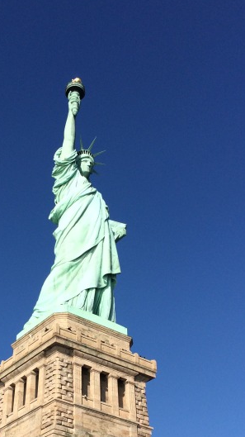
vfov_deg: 39.9
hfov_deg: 23.3
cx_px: 70
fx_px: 590
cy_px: 305
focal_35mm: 51
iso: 32
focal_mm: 4.15
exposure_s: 1/2740
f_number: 2.2
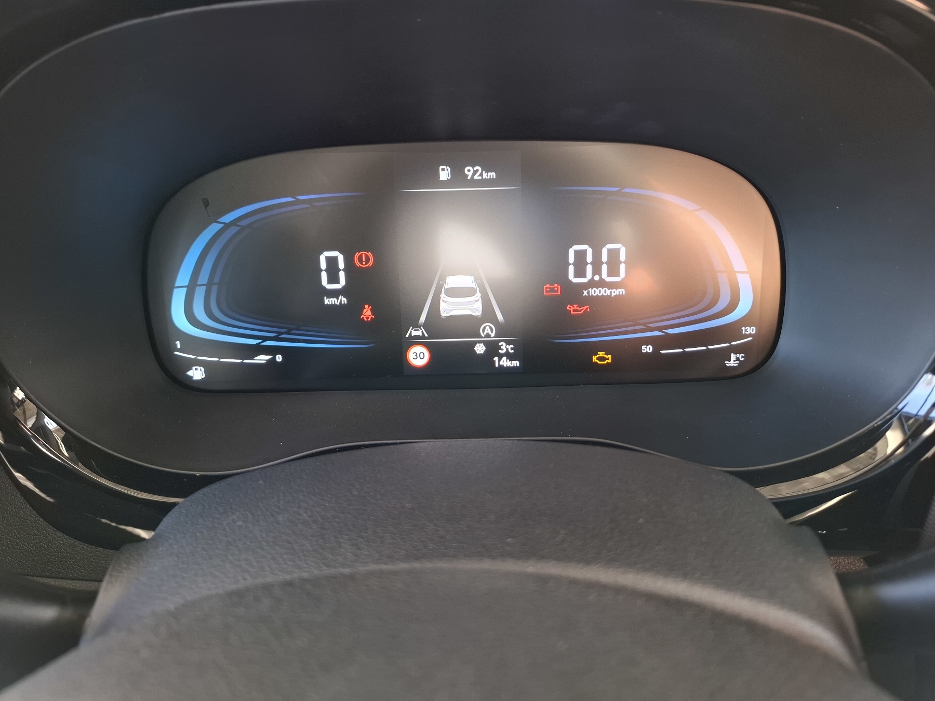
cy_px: 350
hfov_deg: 73.9
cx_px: 468
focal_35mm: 23
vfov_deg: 58.9
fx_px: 621
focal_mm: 5.54
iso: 200
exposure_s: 1/50
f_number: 1.8
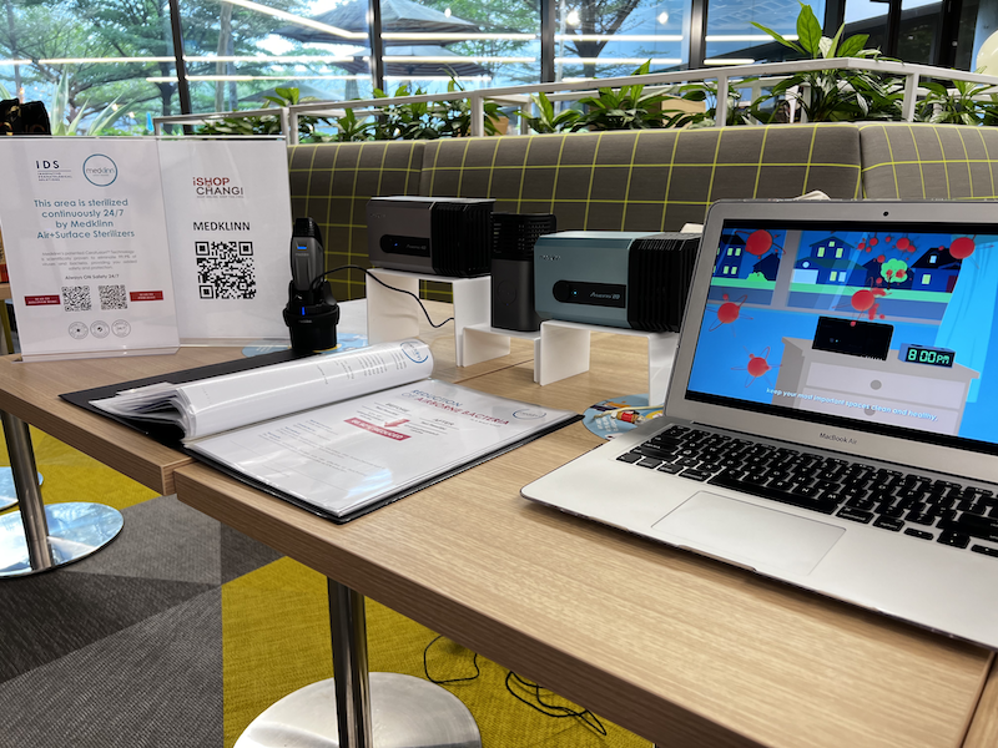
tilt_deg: -15.9
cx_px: 499
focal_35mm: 26
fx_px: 750
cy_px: 374
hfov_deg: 67.3
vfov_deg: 53.1
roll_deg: +0.8
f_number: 1.5
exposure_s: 1/100
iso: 125
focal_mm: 5.7
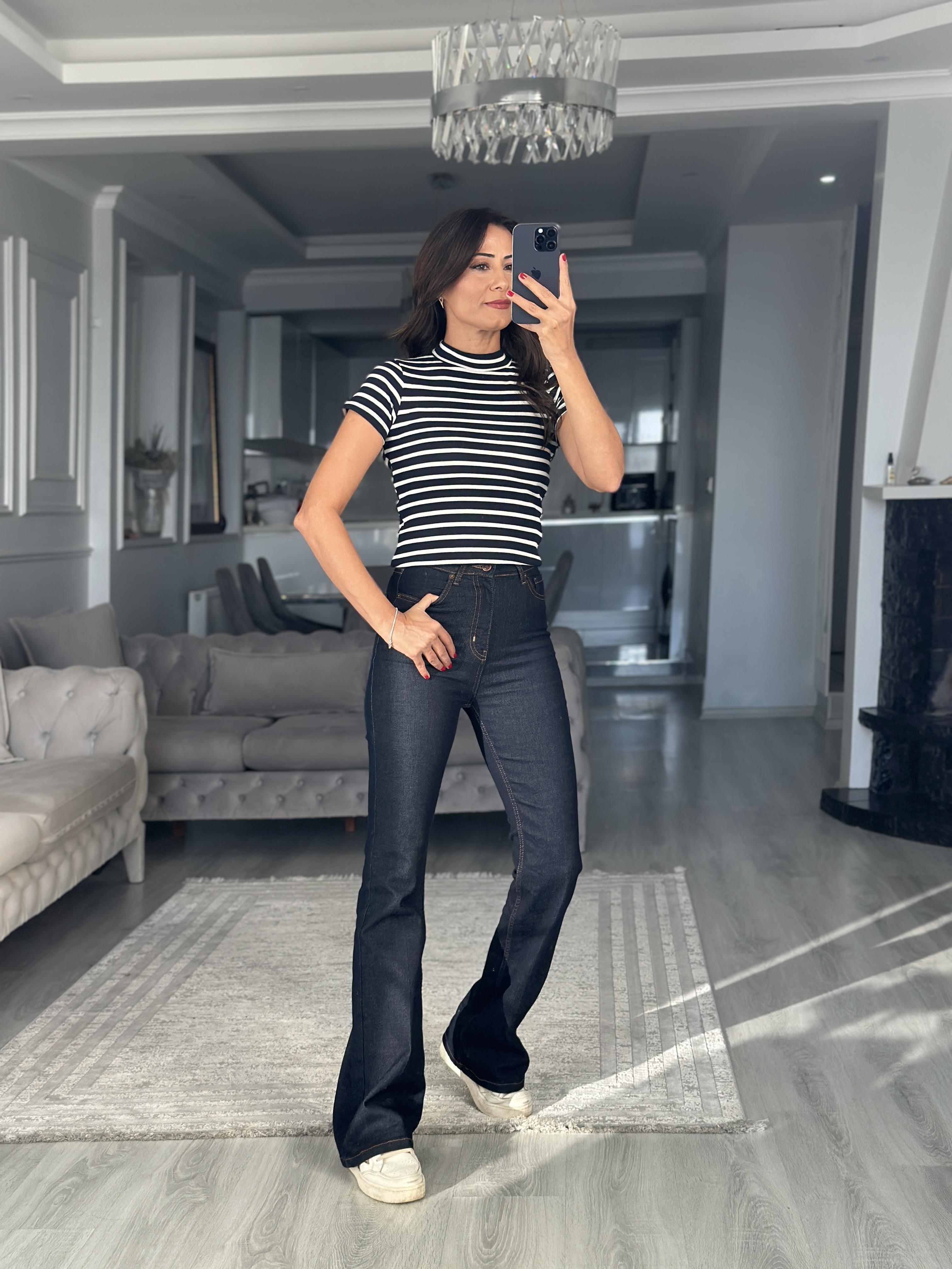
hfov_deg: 30.3
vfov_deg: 39.7
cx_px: 476
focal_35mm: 48
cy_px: 634
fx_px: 1760
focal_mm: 6.86
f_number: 1.78
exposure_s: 1/171
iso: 100
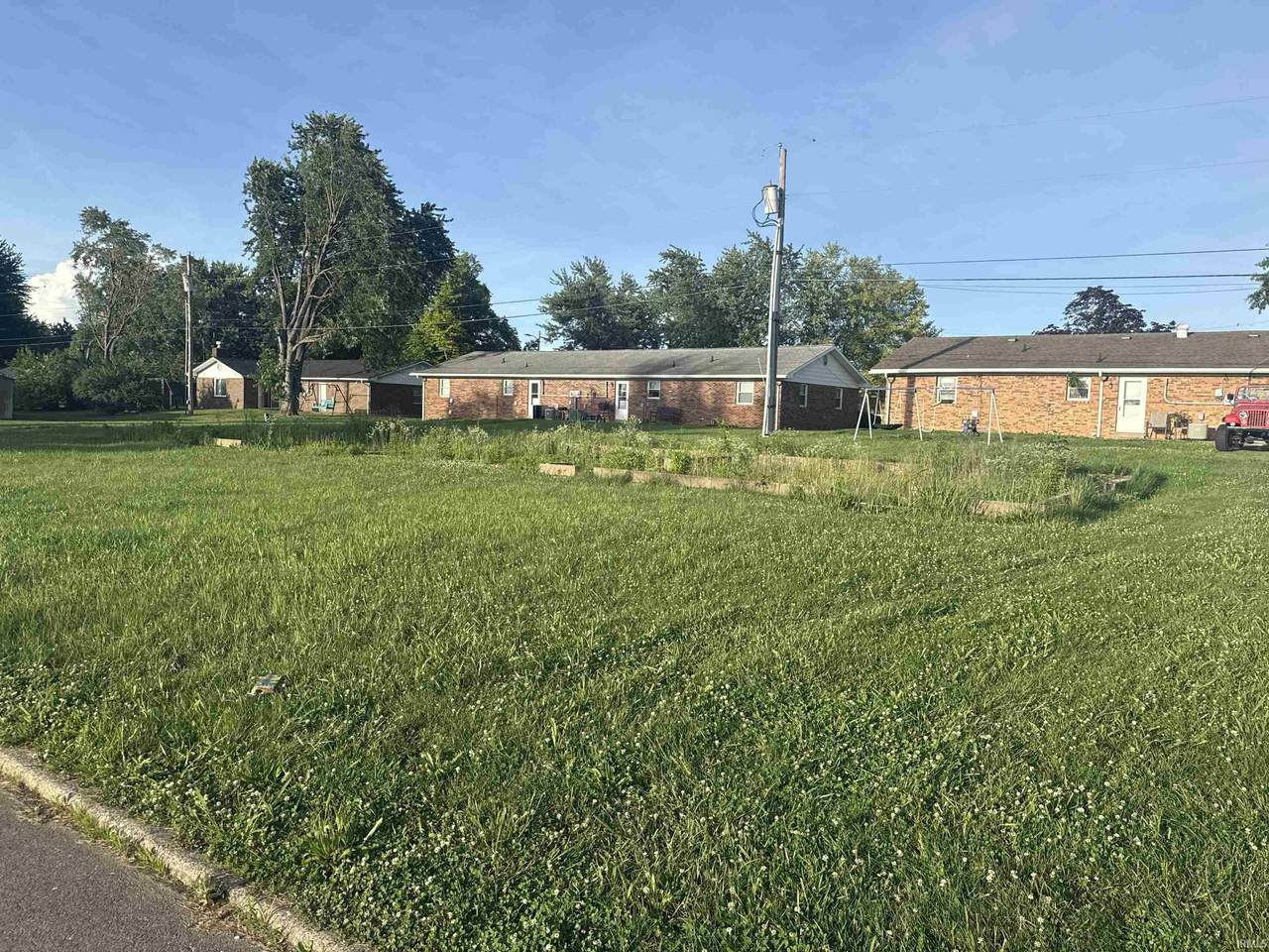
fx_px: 880
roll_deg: -1.6
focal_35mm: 24
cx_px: 634
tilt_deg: -3.2
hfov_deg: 71.6
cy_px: 476
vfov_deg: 56.8
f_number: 1.78
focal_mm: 6.76
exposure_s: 1/2611
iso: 80
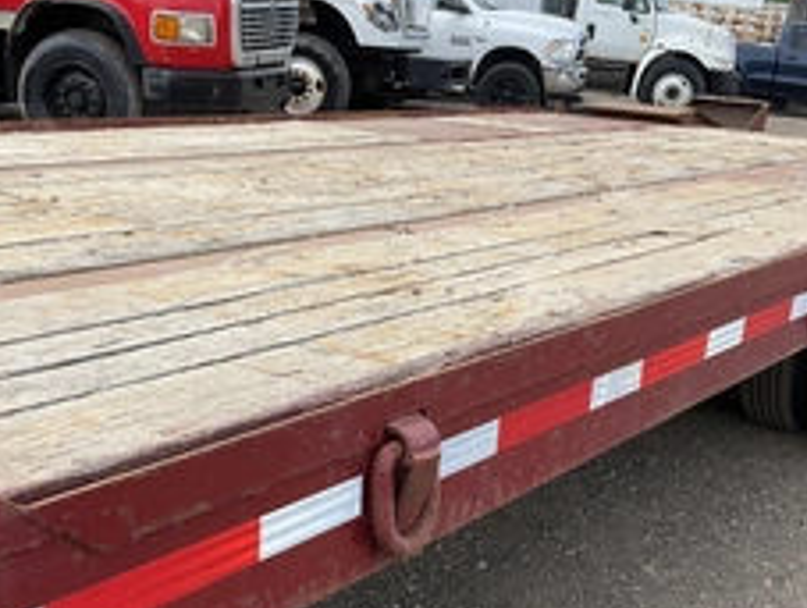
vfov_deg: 28.2
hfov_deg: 37.4
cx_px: 384
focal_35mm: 51
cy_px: 452
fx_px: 1191
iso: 25
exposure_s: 1/719
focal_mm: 3
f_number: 1.8
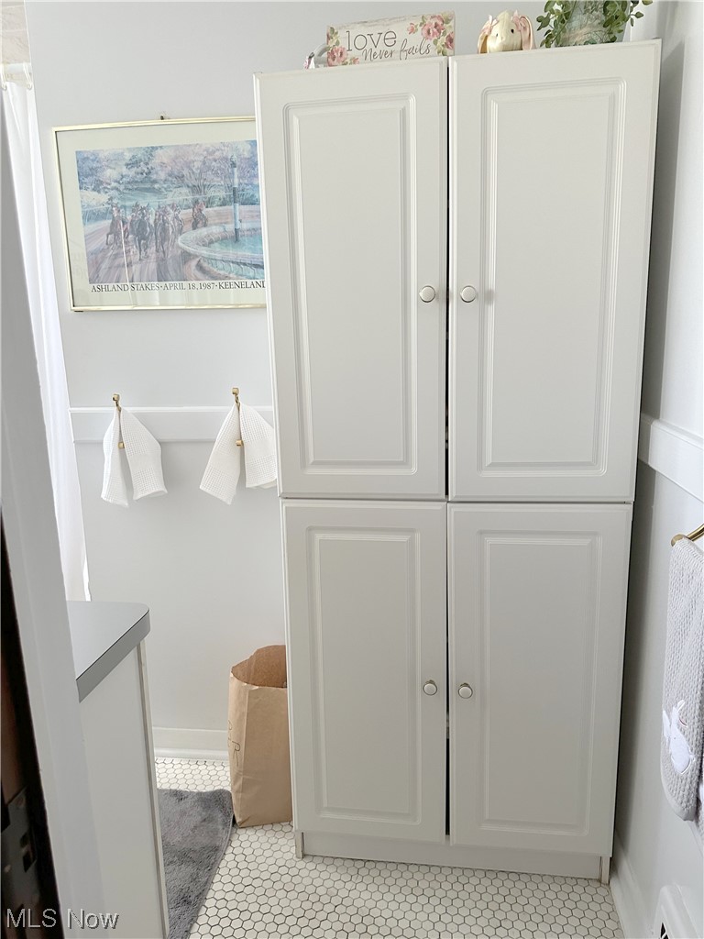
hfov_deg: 56.8
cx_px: 352
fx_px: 651
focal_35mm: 24
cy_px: 470
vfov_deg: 71.6
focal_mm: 6.86
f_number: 1.78
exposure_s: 1/60
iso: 320
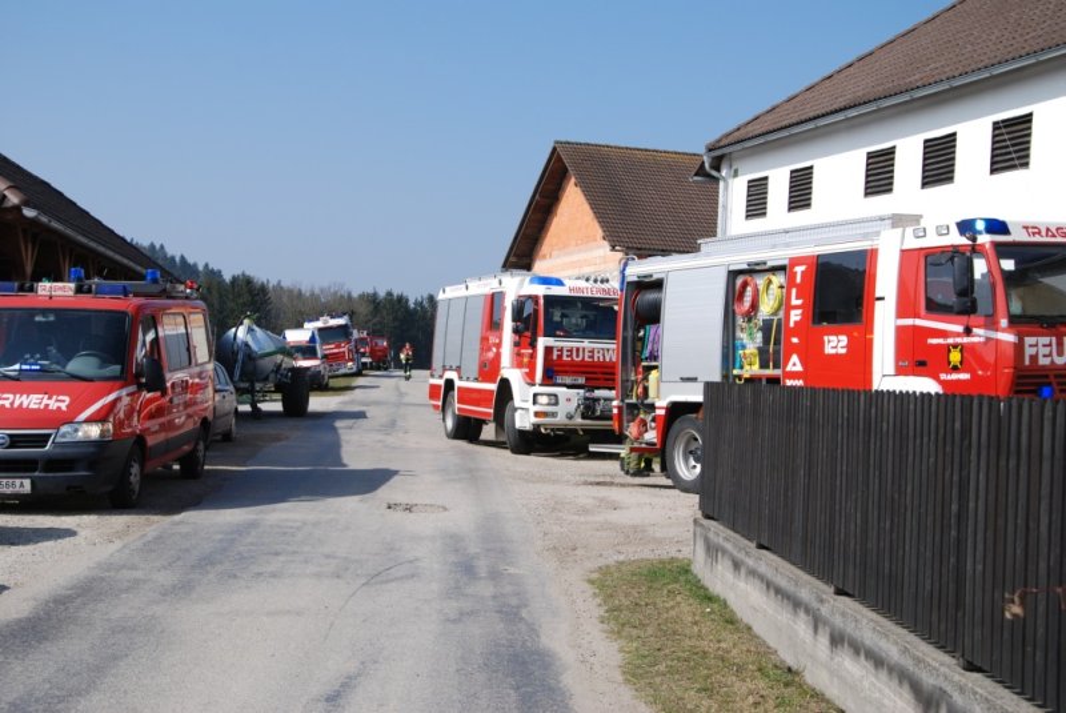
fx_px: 1512
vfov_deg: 26.5
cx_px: 533
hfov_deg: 38.8
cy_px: 356
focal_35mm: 51
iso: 100
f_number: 8
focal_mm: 34
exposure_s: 1/250
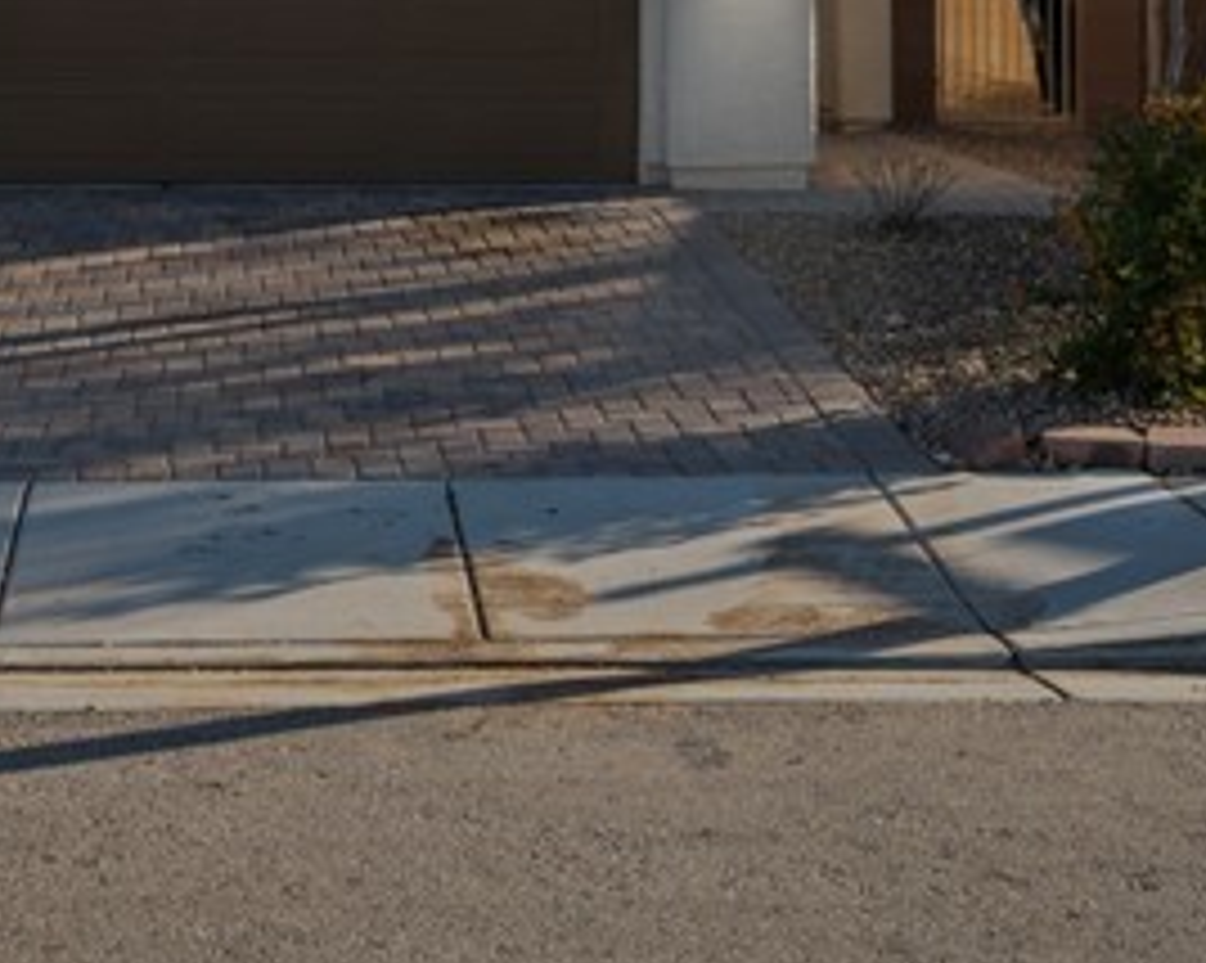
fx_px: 2948
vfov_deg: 18.0
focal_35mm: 83
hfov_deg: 22.6
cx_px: 158
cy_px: -36
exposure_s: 1/60
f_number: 9
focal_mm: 21.7
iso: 100
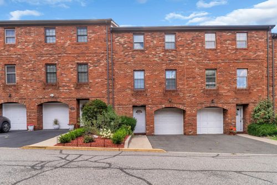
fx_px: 123
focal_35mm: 16
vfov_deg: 73.7
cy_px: 92
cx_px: 138
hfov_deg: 96.8
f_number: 8
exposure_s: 1/125
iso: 320
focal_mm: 16
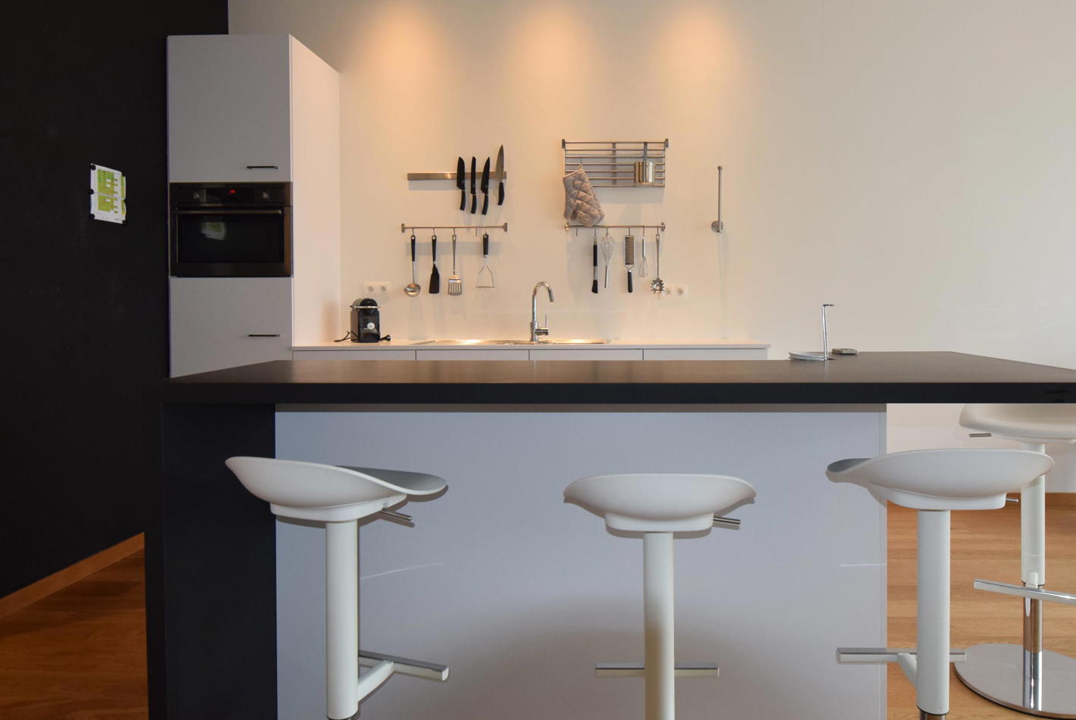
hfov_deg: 72.1
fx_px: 737
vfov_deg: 51.9
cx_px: 596
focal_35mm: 25
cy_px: 308
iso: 800
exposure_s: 1/60
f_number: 4
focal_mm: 13
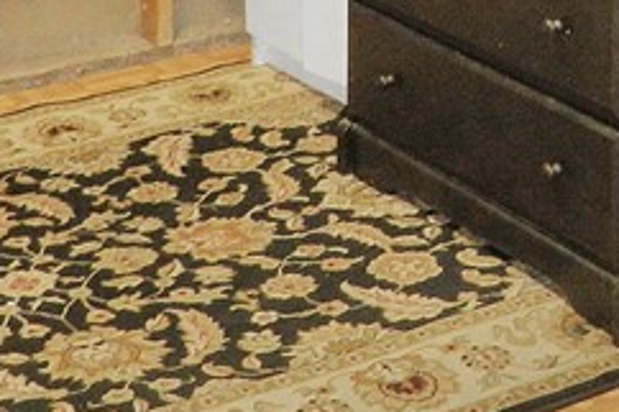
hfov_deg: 18.2
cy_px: -338
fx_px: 1890
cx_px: 596
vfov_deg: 11.5
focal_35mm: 110
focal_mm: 4.5
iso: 200
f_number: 3.1
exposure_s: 1/30
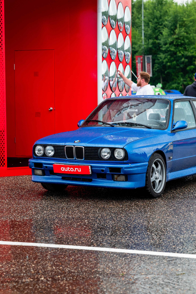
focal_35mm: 85
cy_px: 147
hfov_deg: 16.1
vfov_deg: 23.9
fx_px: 693
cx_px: 98
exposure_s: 1/800
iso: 400
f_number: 4.5
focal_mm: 85
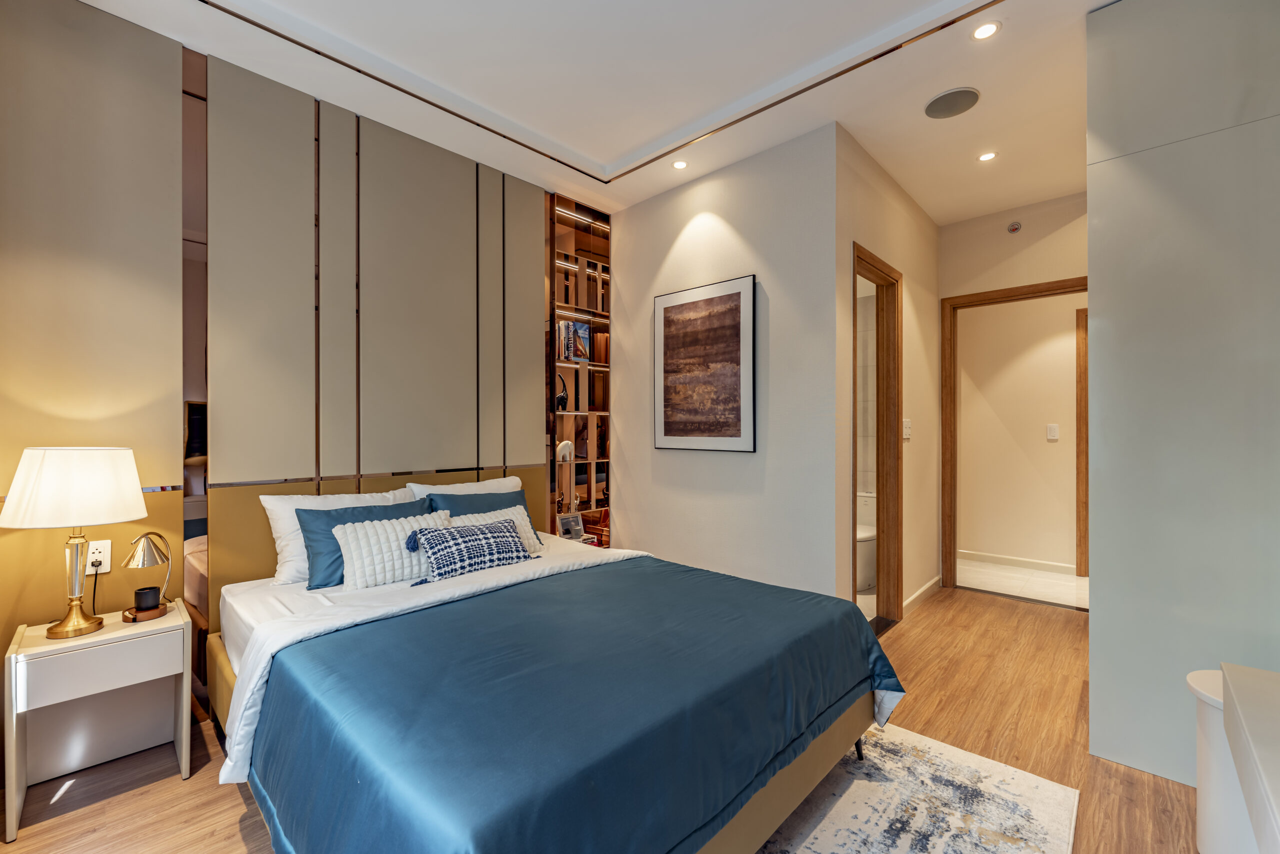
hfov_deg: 101.9
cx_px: 640
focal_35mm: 15
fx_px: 519
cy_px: 427
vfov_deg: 78.8
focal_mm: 14.6
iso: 160
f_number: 7.1
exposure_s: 1/25
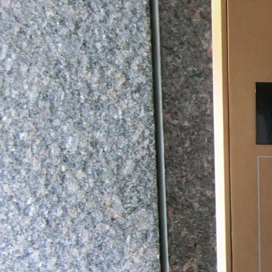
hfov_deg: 25.6
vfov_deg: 29.5
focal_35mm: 58
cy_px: 160
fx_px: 516
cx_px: 348
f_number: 2.7
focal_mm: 4.06
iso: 320
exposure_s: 1/8
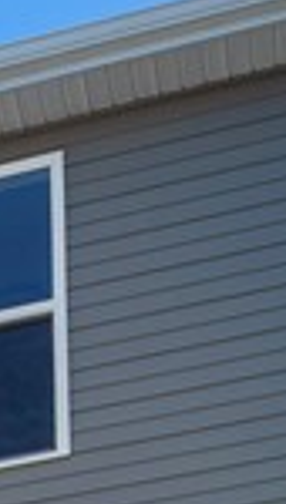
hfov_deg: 5.5
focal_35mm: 174
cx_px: -1087
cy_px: 904
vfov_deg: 11.5
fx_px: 2333
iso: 320
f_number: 7.1
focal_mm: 23
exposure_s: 1/1000
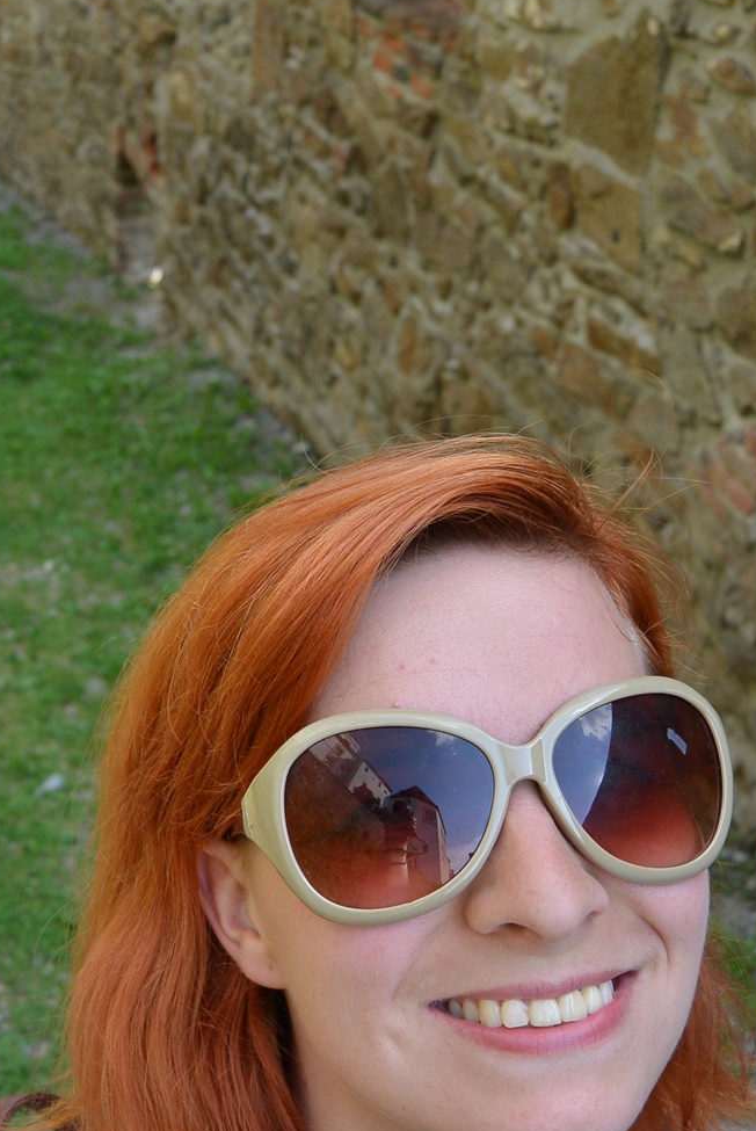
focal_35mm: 48
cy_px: 644
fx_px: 1509
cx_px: 152
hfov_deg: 27.6
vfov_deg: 41.0
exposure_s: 1/500
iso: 100
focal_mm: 11
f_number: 3.5
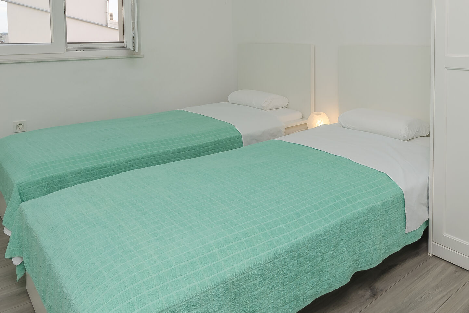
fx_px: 378
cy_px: 55
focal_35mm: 29
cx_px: 291
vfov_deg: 42.6
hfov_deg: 62.8
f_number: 9
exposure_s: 1/80
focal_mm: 10
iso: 100
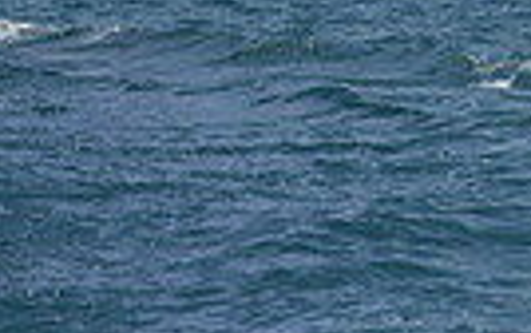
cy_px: -801
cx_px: 57
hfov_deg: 4.5
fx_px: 6691
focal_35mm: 462
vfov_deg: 2.8
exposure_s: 1/1250
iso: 250
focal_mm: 105
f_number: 10
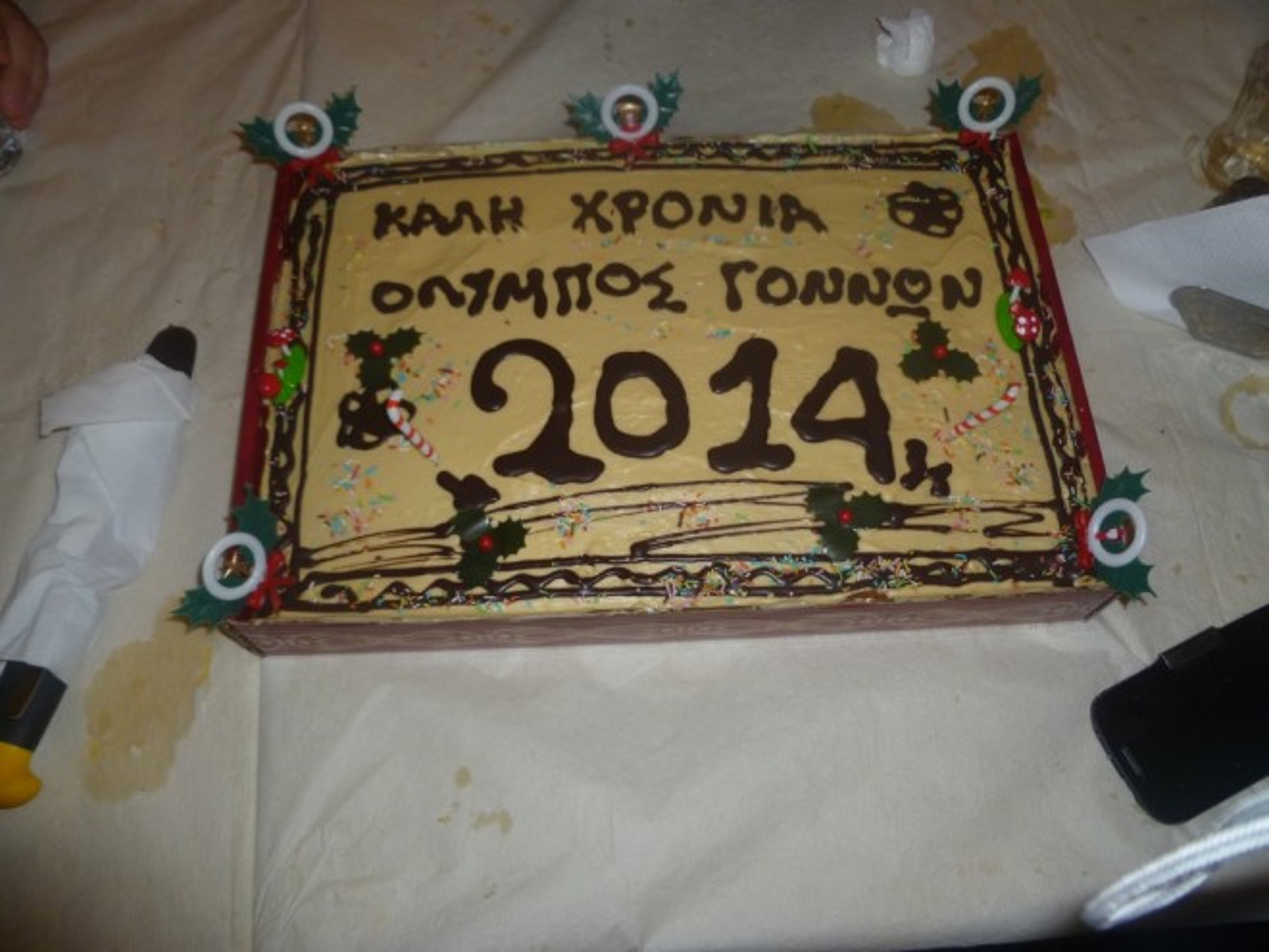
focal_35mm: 28
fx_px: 1026
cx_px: 634
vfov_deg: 49.7
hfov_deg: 63.4
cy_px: 476
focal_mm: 5
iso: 100
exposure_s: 1/30
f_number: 3.3
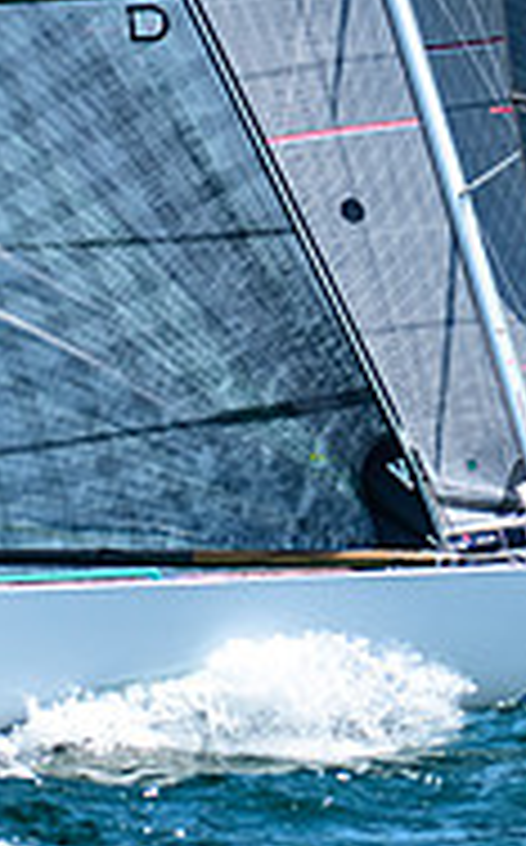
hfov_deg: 1.6
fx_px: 18567
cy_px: -112
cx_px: 445
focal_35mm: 807
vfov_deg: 2.6
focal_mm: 220
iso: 400
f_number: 5
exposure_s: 1/2000
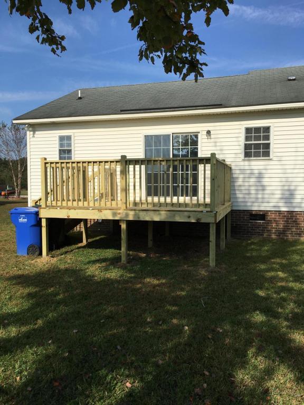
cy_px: 202
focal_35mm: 29
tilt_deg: -1.9
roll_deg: -0.4
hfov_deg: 48.2
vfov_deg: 61.7
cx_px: 152
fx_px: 340
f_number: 2.2
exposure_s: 1/2747
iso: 25
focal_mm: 4.15
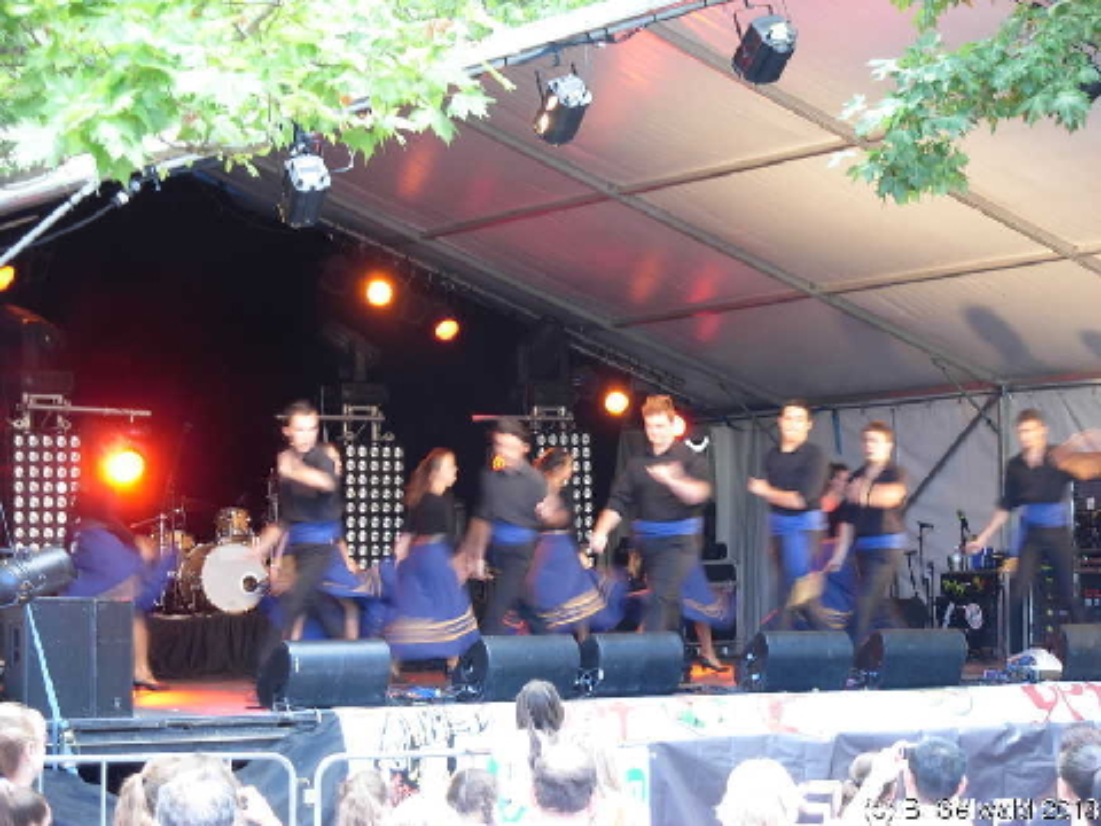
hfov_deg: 20.4
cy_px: 413
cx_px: 550
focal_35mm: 96
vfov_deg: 15.4
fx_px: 3053
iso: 79
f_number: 3.9
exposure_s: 1/9.2
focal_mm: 15.9
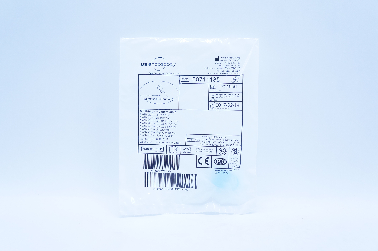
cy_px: 126
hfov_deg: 51.3
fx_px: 393
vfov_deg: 35.4
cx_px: 189
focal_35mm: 38
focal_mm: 25
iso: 800
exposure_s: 1/125
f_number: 5.6
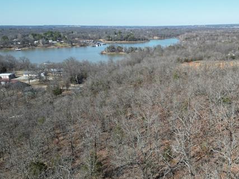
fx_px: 248
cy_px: 102
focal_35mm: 36
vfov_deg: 39.6
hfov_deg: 49.9
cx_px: 170
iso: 130
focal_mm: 6.72
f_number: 1.7
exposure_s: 1/2500
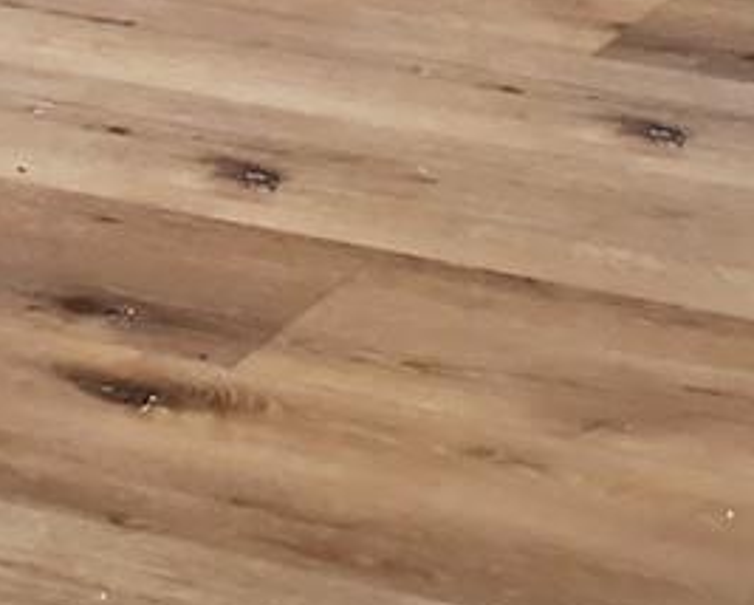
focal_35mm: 152
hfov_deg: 12.6
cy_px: -848
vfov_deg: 9.1
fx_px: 3394
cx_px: 169
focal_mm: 4.3
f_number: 2.4
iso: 320
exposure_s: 1/40
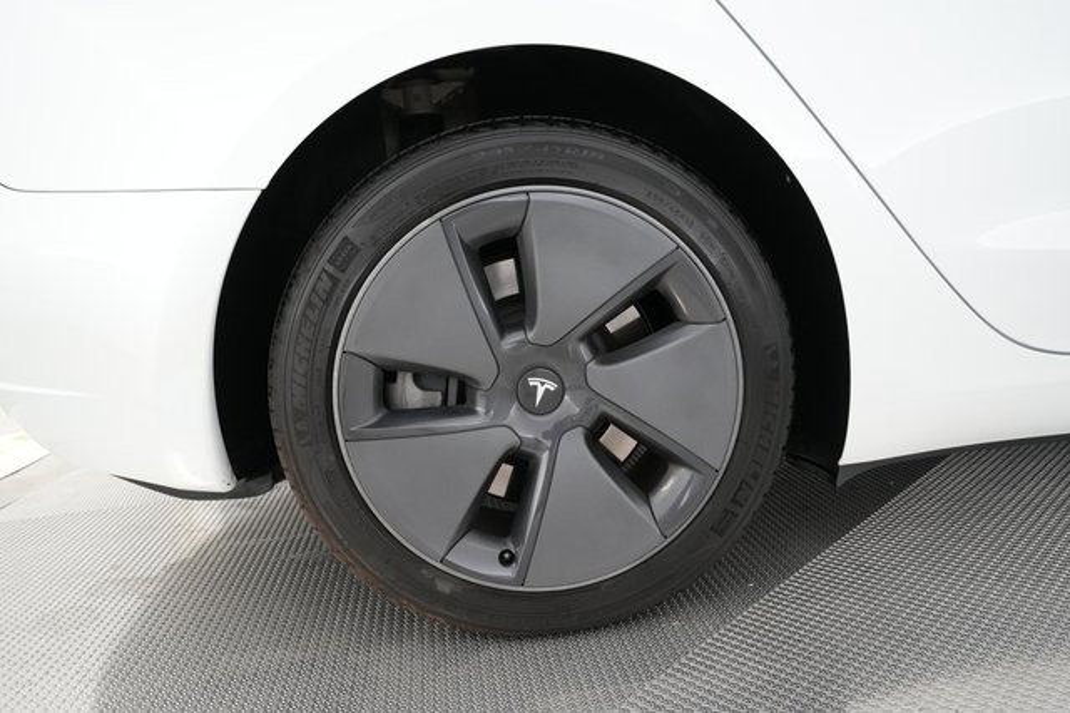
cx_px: 535
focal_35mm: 25
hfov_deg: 71.5
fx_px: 743
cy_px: 356
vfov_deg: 51.2
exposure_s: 1/30
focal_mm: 25
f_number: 7.1
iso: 3200
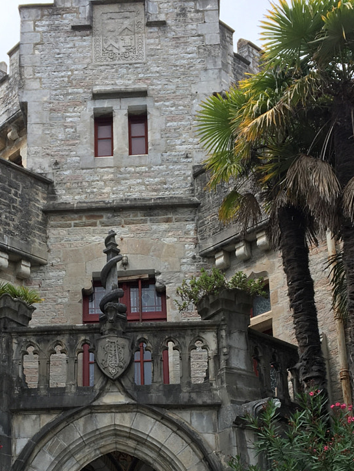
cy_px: 386
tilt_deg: +18.2
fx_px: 872
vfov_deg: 29.5
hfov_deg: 22.8
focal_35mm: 64
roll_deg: +0.3
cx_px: 116
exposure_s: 1/761
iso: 25
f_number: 2.2
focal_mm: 4.15
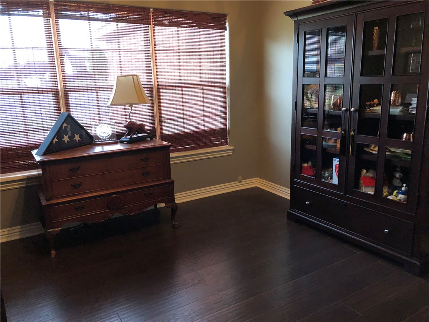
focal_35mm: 28
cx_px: 214
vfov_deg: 49.7
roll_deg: +2.2
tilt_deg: -13.1
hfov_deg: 63.4
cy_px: 161
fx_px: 347
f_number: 1.8
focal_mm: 4
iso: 100
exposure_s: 1/15
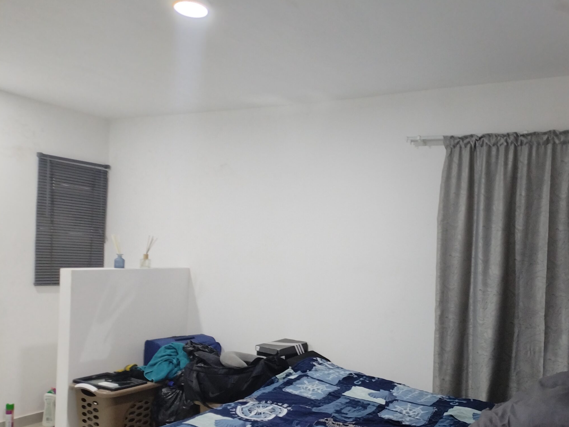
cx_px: 359
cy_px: 265
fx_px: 542
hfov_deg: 54.7
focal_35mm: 33
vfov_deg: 42.6
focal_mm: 4.25
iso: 463
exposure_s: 1/20
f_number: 1.8
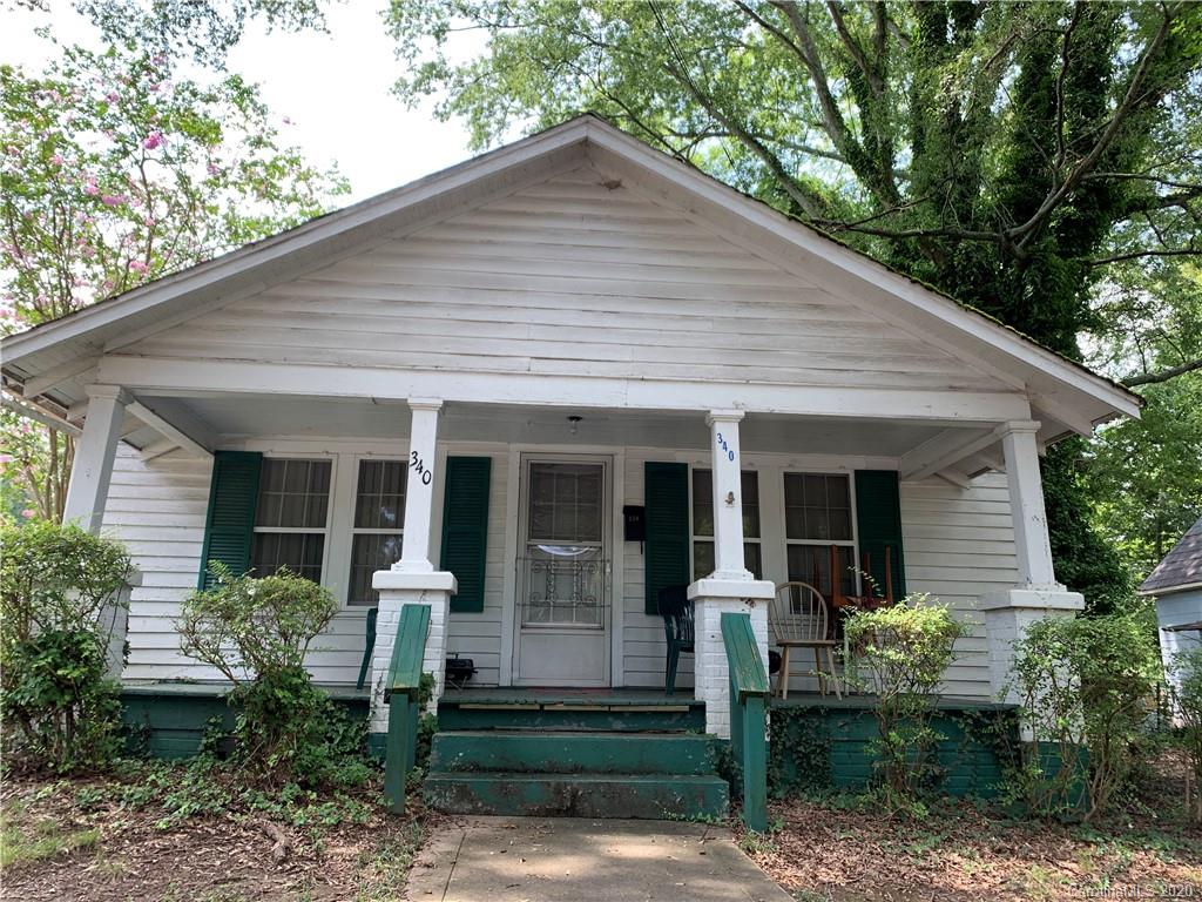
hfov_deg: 67.3
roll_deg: -1.6
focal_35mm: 26
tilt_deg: +13.9
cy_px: 451
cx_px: 601
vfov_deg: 53.1
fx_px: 903
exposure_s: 1/139
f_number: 1.8
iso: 25
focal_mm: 4.25
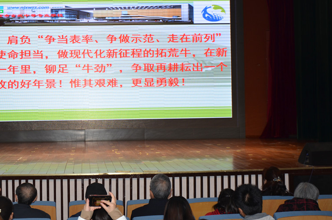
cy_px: 89
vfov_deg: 20.2
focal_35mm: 67
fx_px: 617
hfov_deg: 30.0
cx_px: 119
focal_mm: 34
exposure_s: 1/100
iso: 400
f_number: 4.2
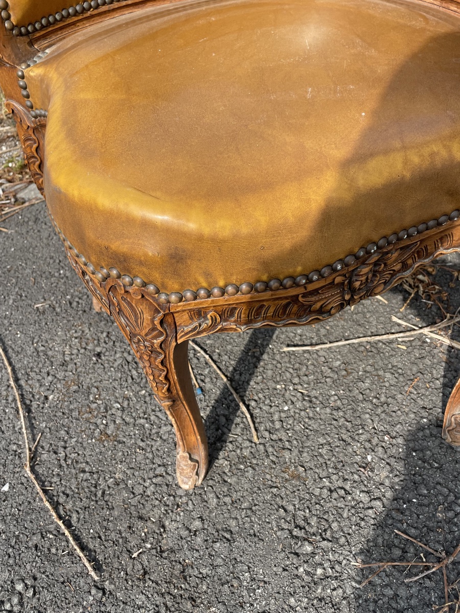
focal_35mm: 26
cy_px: 306
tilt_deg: -49.8
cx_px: 230
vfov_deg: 67.3
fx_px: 461
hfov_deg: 53.1
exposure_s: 1/1289
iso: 32
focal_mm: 4.2
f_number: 1.6
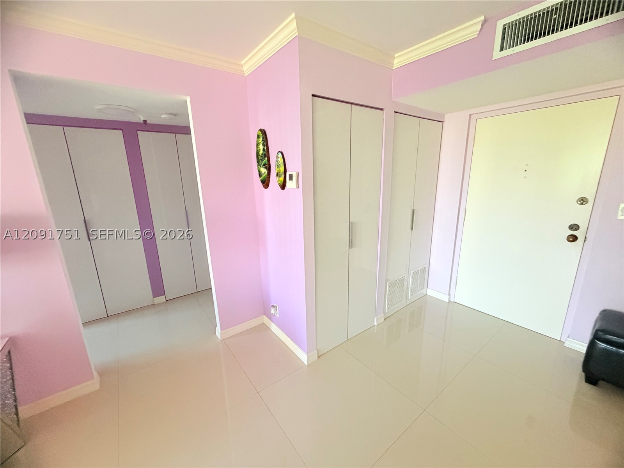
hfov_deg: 102.1
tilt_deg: -13.6
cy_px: 234
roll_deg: +2.7
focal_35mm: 14
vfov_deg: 85.7
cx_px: 312
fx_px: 252
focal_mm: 2.22
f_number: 2.2
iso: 640
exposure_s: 1/60
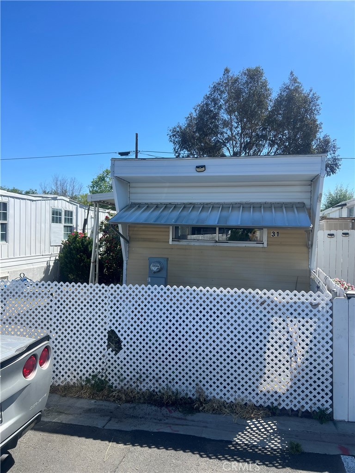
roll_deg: +0.4
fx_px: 356
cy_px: 236
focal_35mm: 26
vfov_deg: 67.3
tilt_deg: -3.1
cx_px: 178
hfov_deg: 53.1
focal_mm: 5.7
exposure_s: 1/3704
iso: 50
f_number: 1.5
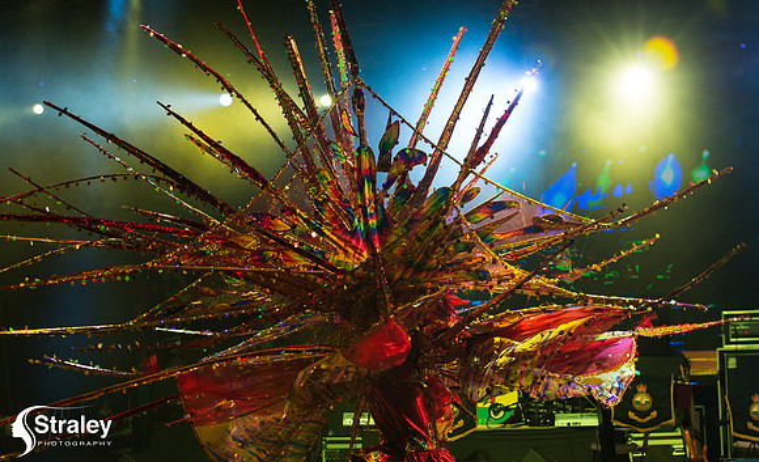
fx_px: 1643
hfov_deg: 26.0
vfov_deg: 16.0
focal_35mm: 80
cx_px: 418
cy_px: 281
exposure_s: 1/320
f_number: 5.6
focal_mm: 70
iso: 2000
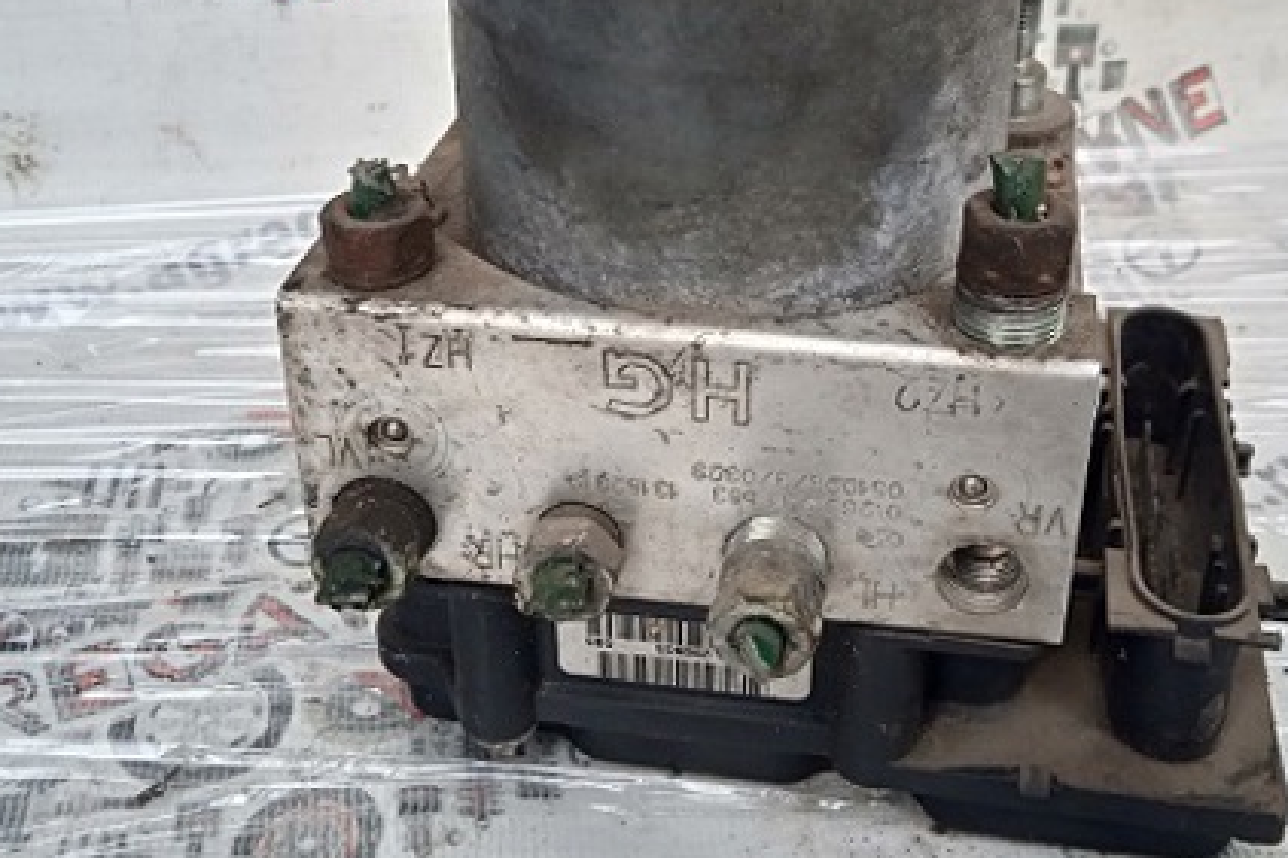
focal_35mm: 44
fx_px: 1574
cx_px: 764
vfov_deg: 30.3
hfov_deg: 44.3
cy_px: 300
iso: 188
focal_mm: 3.43
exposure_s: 1/100
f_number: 2.2
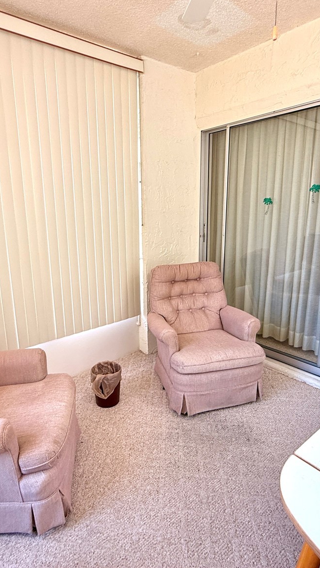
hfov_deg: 53.5
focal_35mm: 21
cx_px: 146
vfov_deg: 83.8
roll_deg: -0.2
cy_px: 275
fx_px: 317
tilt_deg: -9.9
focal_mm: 2.22
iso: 64
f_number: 2.2
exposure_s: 1/99
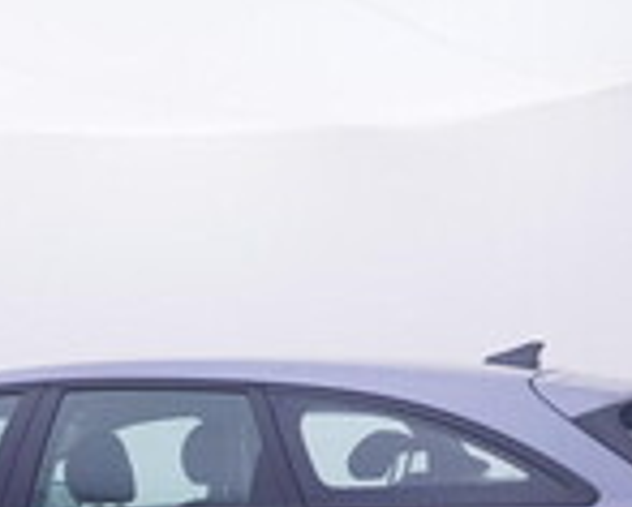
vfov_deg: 18.9
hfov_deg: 23.8
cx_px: 114
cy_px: 535
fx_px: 1475
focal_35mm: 79
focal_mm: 15
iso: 200
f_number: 5
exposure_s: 1/80
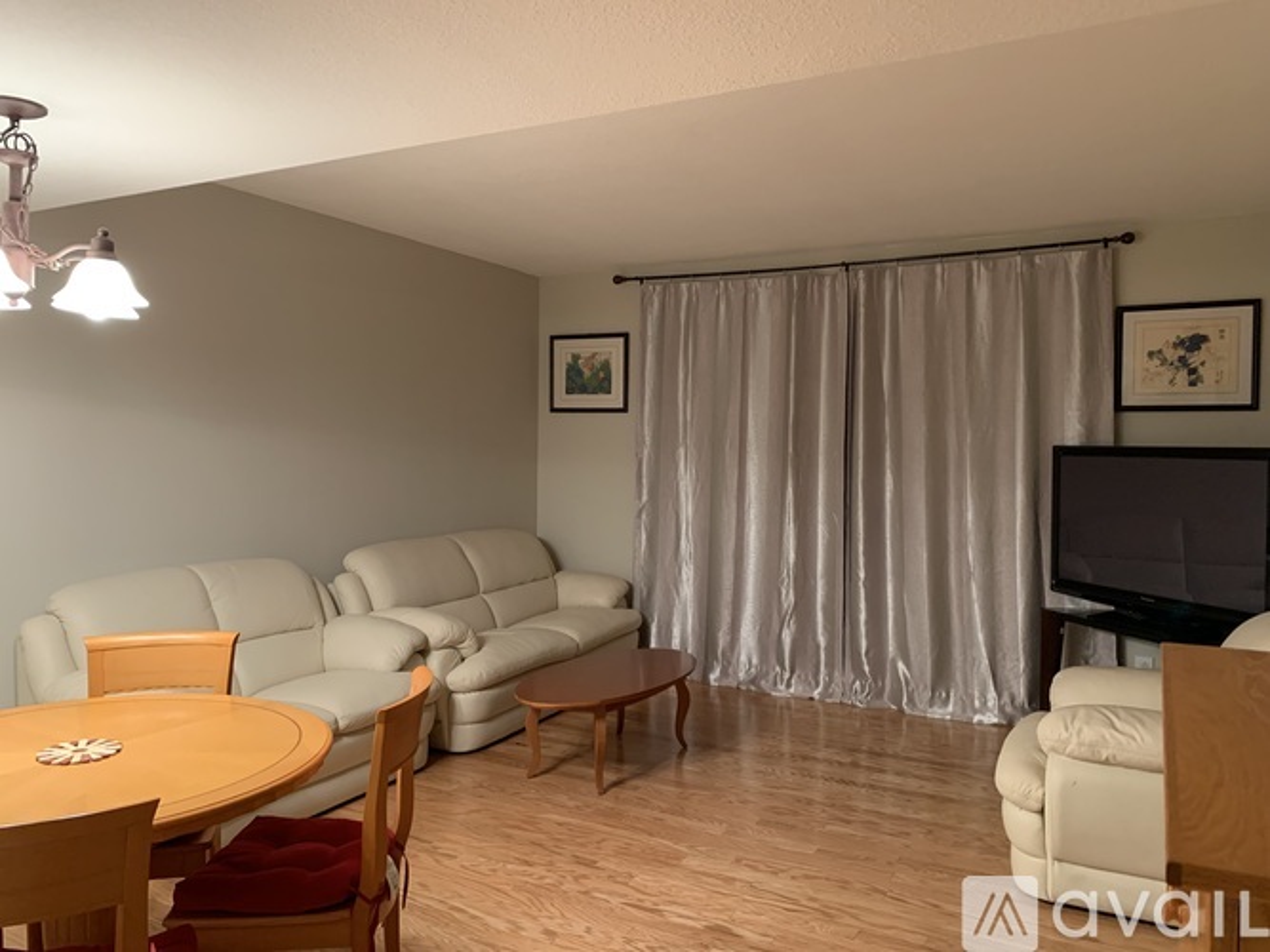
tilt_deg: -0.4
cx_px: 635
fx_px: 954
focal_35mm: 26
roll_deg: -1.5
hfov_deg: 67.3
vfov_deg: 53.0
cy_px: 476
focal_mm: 4.25
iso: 320
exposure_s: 1/60
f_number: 1.8
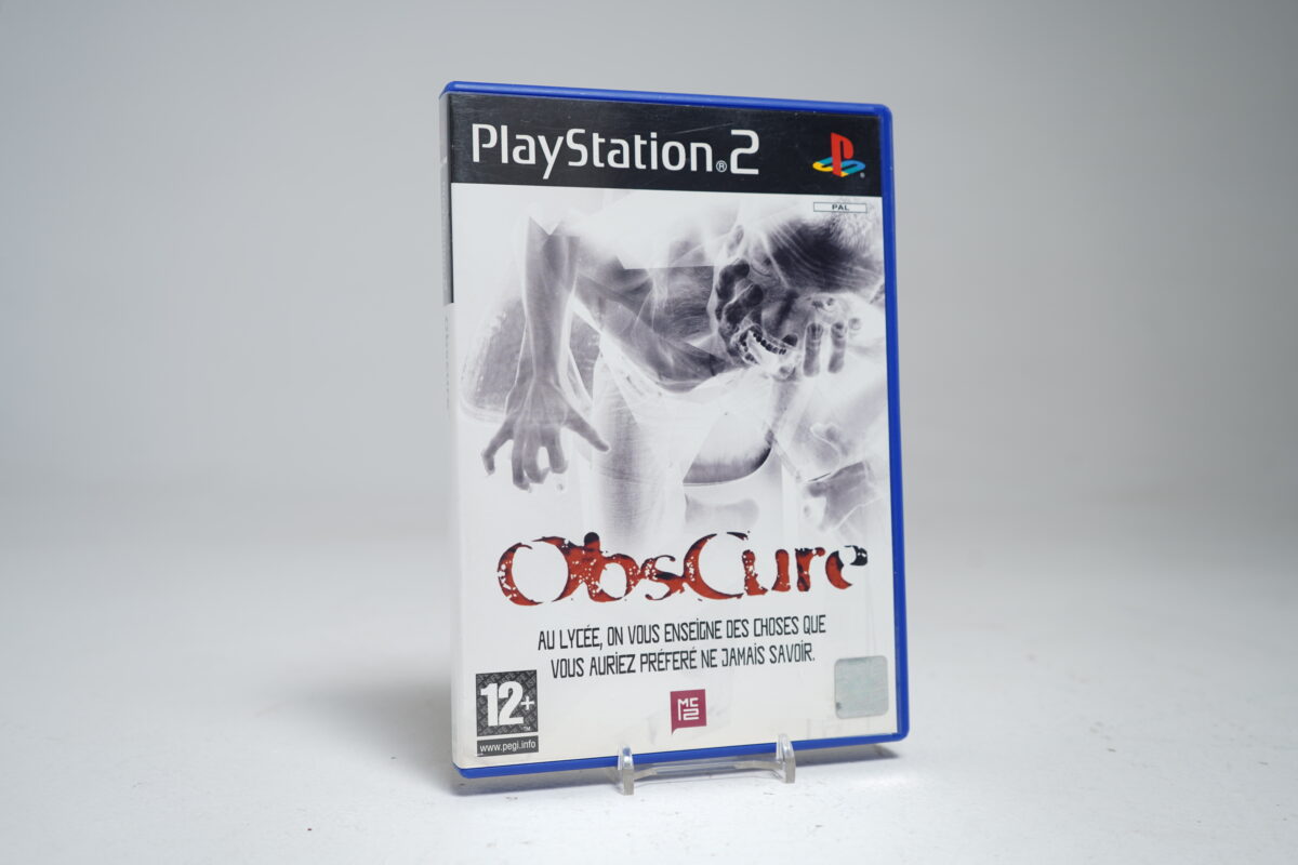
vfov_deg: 35.1
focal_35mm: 38
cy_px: 432
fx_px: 1370
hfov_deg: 50.7
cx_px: 649
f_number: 5.6
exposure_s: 1/5
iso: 64
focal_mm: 38
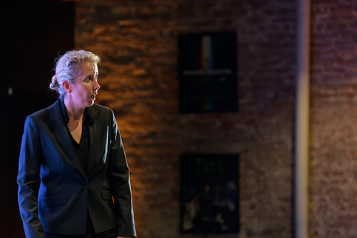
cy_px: 139
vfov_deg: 7.9
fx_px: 1725
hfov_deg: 11.8
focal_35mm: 174
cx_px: 156
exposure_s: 1/200
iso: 1600
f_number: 3.2
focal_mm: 145
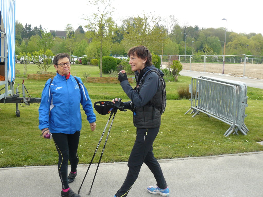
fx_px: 274
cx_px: 132
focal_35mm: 36
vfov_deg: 39.7
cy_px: 98
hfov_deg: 51.4
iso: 100
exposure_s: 1/100
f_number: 4
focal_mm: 6
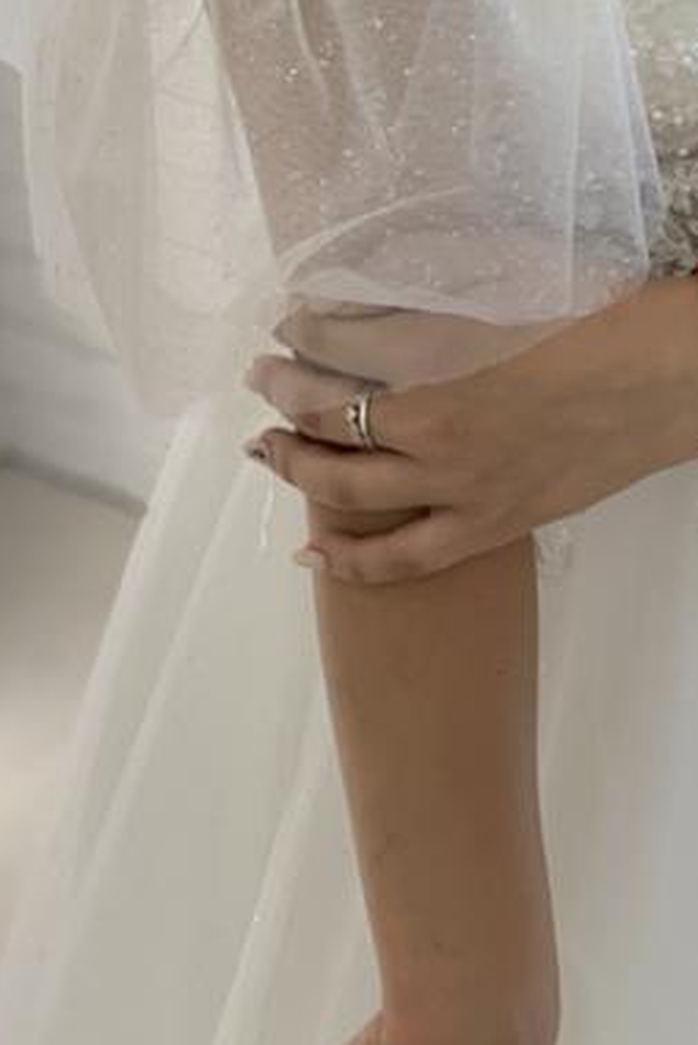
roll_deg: +2.0
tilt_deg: -15.1
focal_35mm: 146
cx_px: 761
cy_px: -358
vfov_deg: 13.5
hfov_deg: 9.3
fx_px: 4242
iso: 80
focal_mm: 6
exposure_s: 1/122
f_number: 2.4
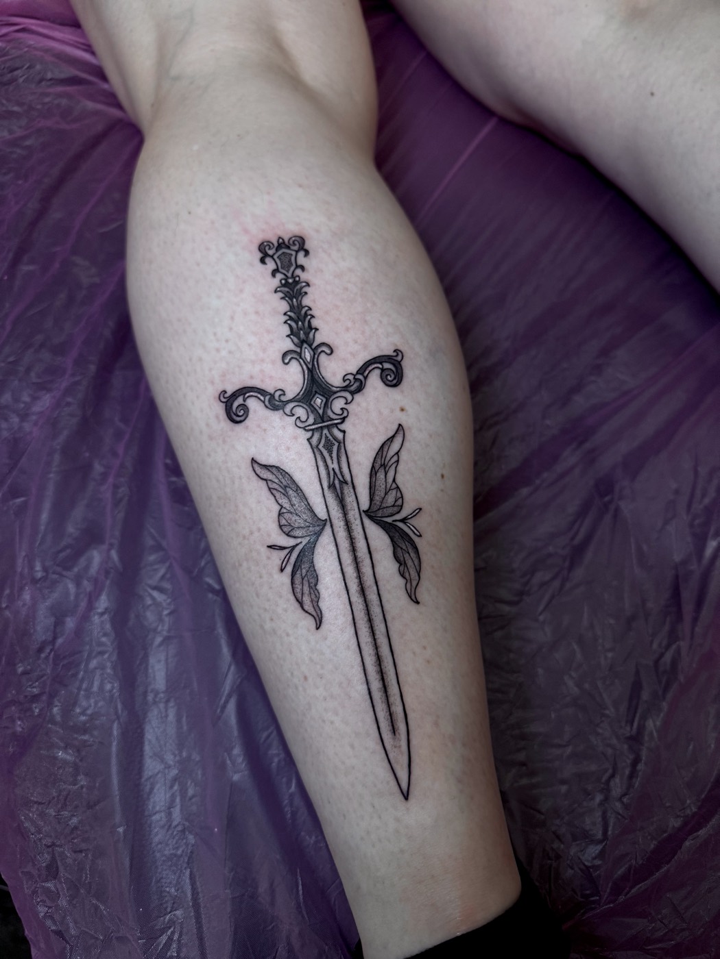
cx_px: 360
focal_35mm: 24
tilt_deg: -67.2
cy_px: 480
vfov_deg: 71.6
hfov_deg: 56.8
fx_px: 666
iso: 200
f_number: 1.78
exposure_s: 1/100
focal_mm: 6.76
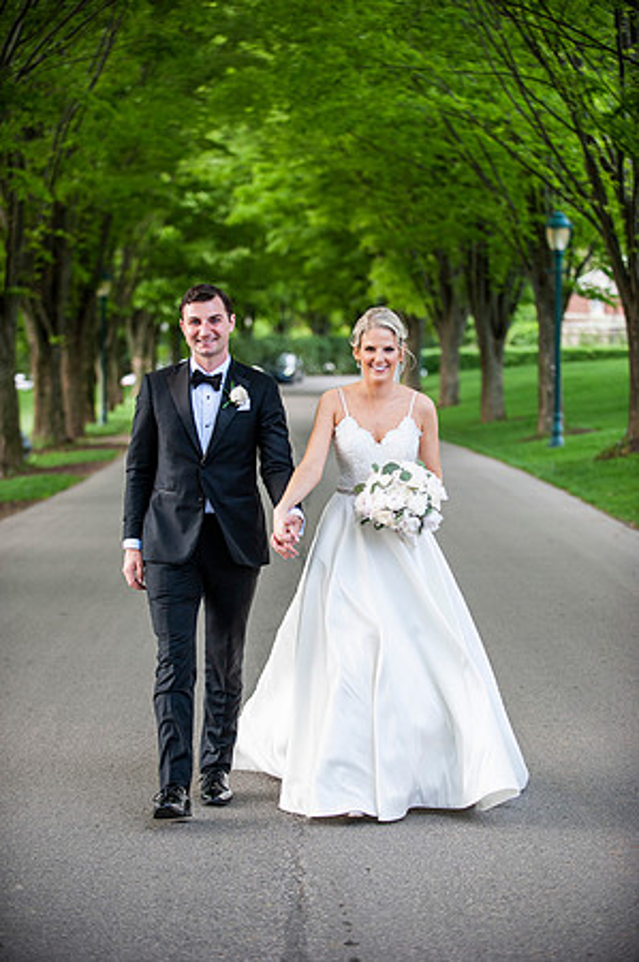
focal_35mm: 90
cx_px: 320
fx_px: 2402
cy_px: 481
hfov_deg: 15.2
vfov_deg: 22.6
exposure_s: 1/1250
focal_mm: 90
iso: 640
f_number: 2.8
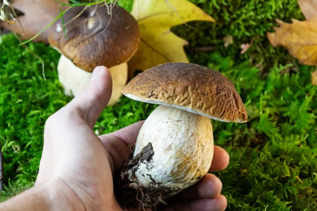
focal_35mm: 82
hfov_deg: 24.6
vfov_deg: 16.6
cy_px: 106
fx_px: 726
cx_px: 158
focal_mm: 55
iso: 400
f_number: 6.3
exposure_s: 1/40
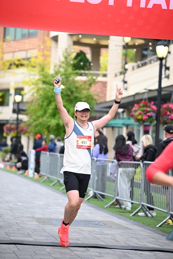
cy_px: 130
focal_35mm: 110
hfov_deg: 12.5
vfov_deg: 18.6
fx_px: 792
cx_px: 86
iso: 1000
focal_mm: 110
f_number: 2.8
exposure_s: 1/1600
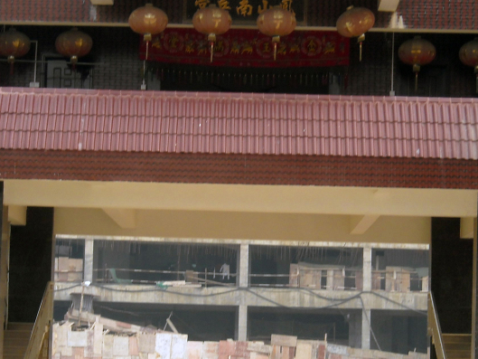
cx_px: 210
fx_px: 1630
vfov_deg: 12.6
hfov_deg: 16.7
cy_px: 214
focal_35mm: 118
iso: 73
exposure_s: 1/250
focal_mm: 9.87
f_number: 3.5
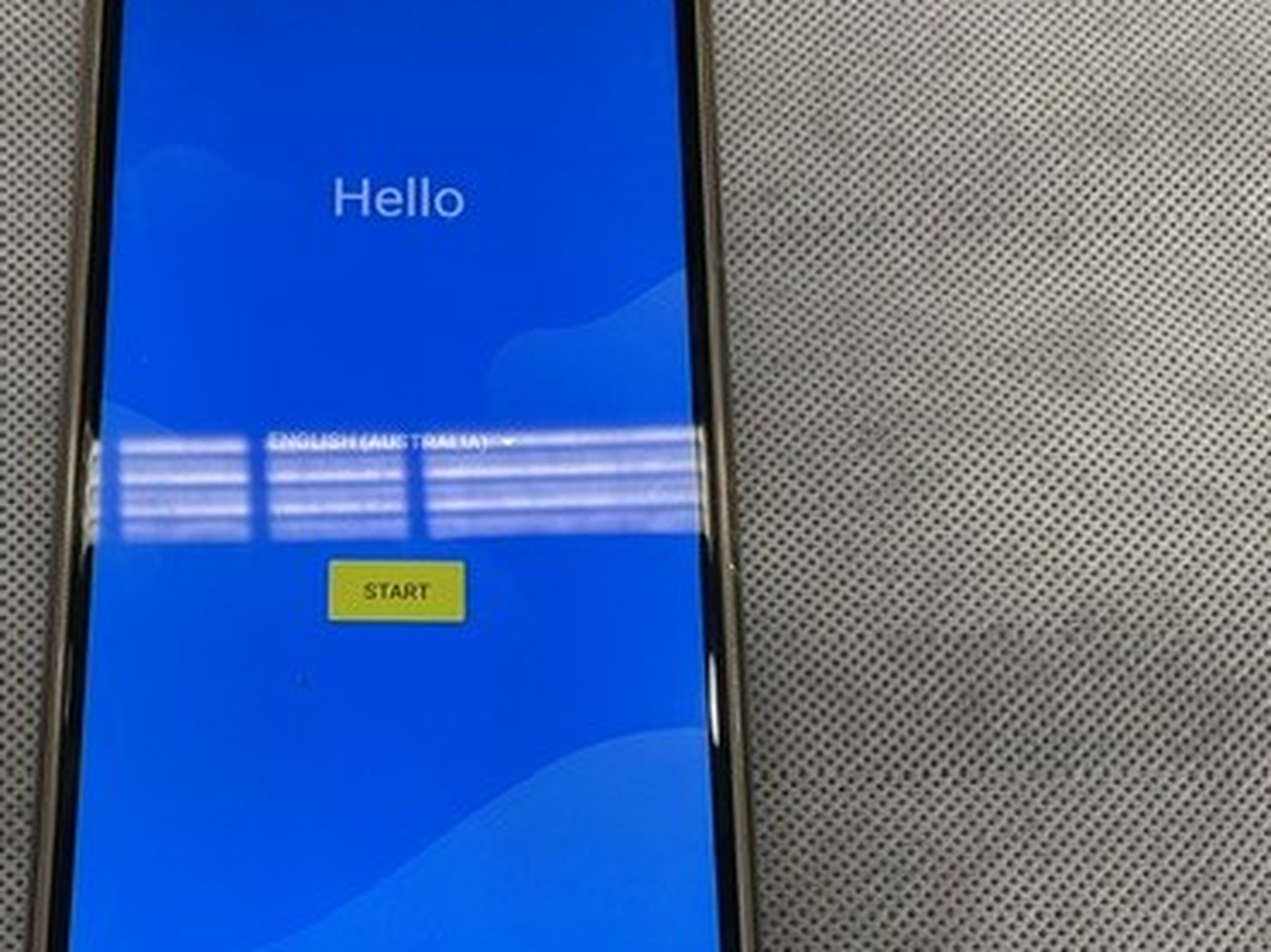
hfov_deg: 37.7
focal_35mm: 50
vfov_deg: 28.9
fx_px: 1835
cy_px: 637
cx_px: 397
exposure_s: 1/100
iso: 50
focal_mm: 3
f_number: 1.8
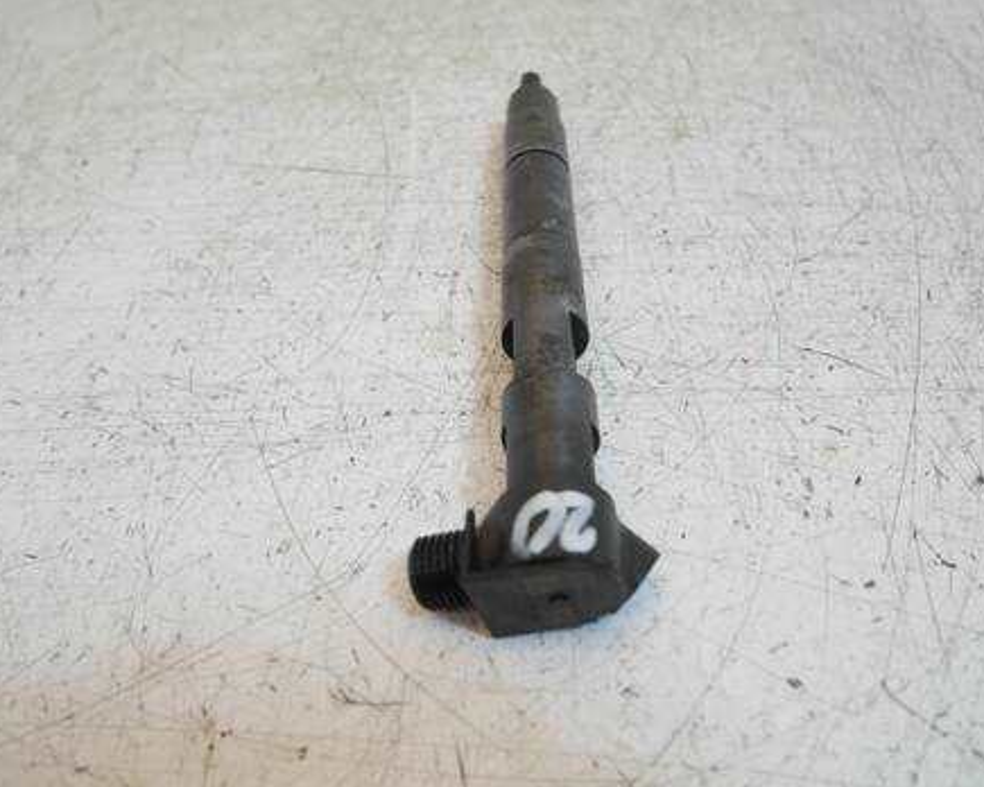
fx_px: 815
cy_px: 384
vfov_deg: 51.5
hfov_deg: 62.2
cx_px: 491
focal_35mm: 28
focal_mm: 13
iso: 200
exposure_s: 1/100
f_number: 3.5
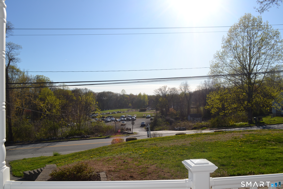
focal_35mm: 30
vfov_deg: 43.6
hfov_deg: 61.9
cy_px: 94
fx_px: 236
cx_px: 142
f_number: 10
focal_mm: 20
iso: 100
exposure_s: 1/200
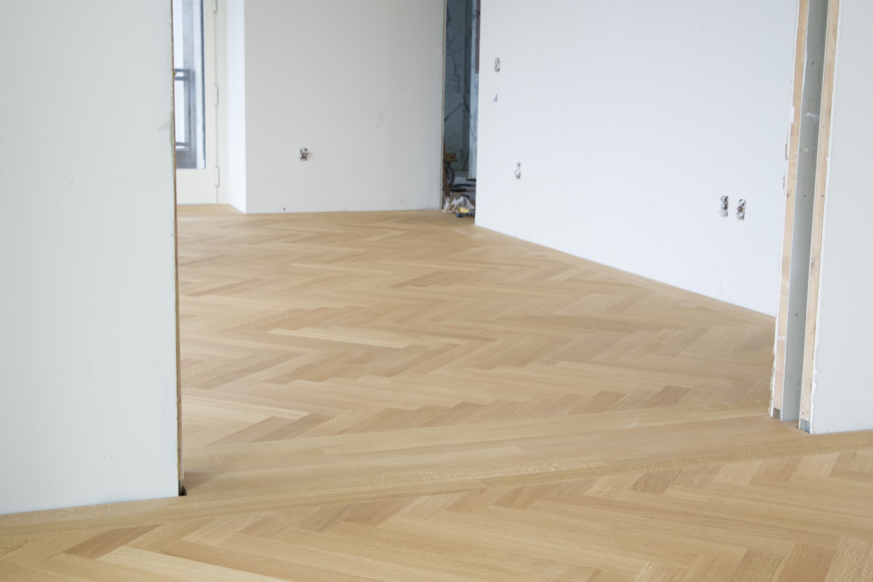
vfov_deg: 26.5
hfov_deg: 38.9
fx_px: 1236
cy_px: 291
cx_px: 436
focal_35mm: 51
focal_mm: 34
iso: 1000
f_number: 10
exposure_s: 1/125
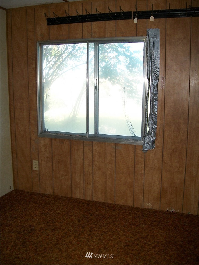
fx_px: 276
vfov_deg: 51.4
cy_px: 132
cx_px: 100
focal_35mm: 36
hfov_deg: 39.7
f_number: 2.7
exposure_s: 1/125
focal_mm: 6
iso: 80
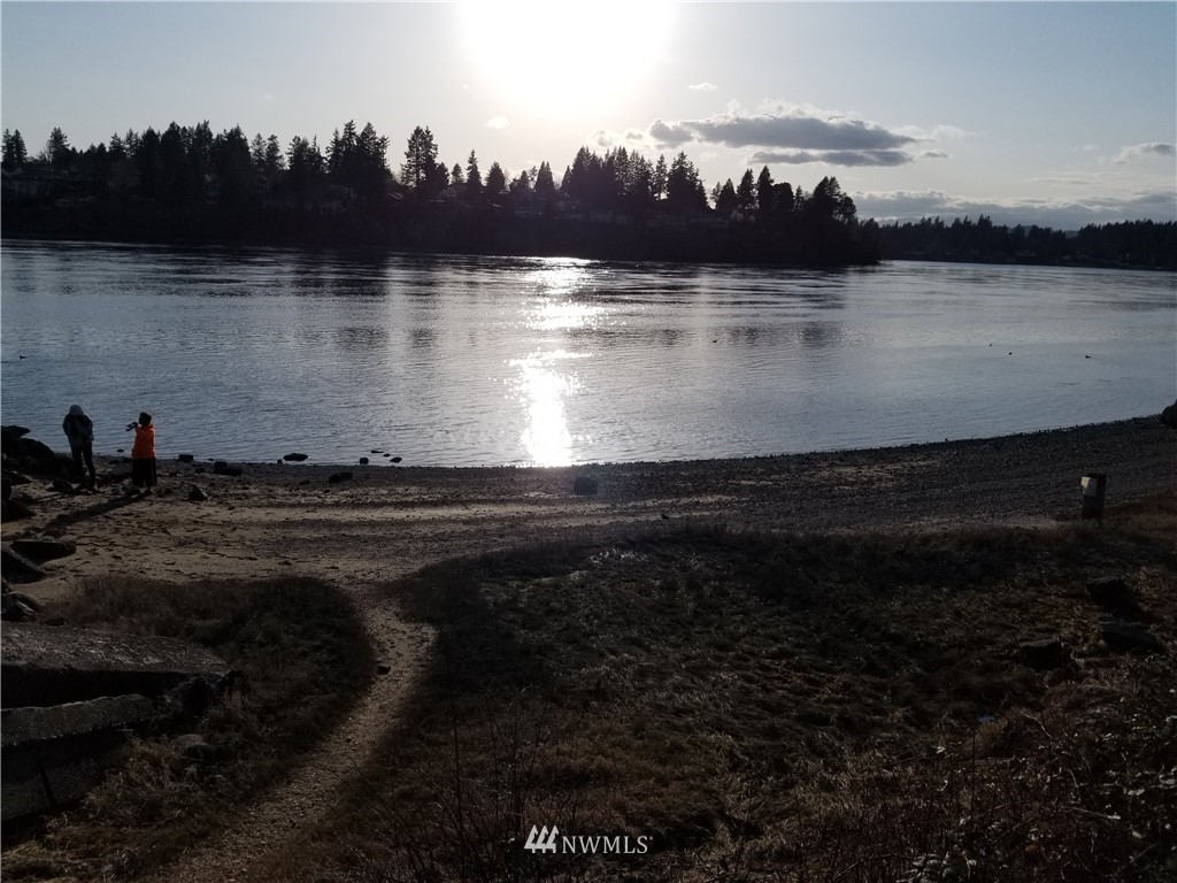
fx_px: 884
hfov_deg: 67.3
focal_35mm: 26
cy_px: 442
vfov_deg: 53.1
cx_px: 588
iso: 50
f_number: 1.7
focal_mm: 4.25
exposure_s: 1/9248
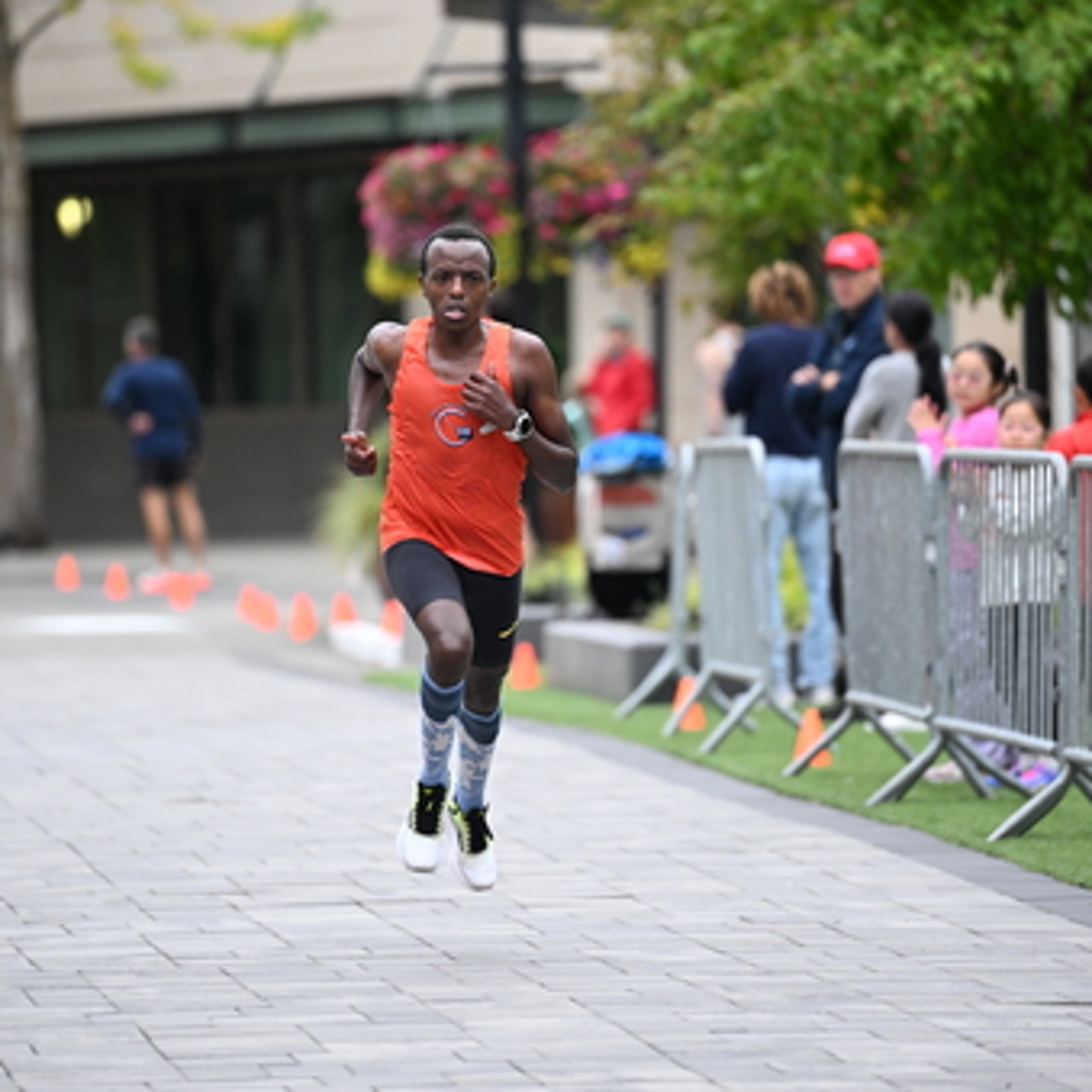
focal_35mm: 276
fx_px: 9851
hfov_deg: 6.3
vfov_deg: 6.3
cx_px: 517
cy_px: 445
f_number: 2.8
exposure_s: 1/800
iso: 1600
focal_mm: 200
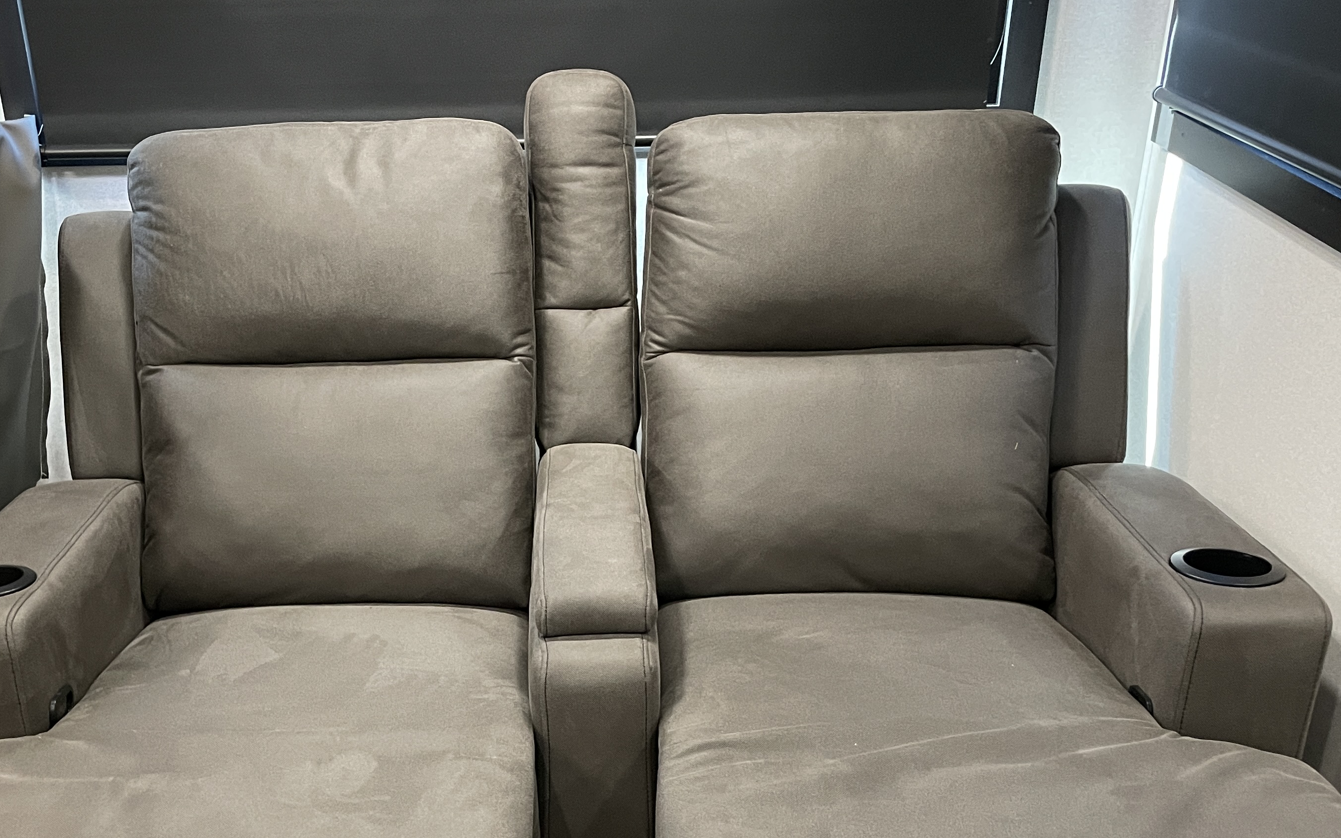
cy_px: 675
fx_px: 1498
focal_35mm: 41
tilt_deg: -27.6
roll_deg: +1.7
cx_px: 539
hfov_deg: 47.9
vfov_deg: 30.5
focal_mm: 4.2
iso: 400
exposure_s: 1/35
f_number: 1.6
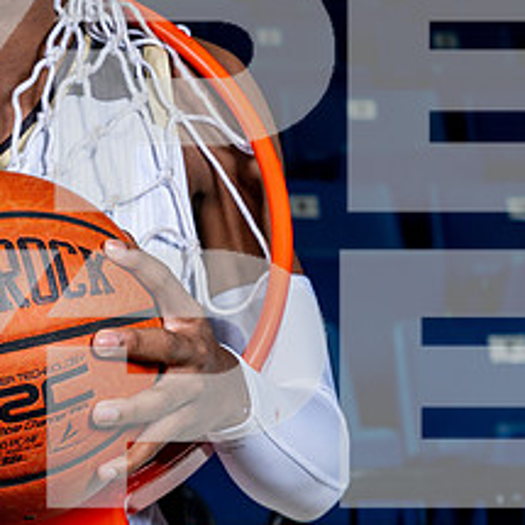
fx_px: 2522
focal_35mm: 147
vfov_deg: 11.8
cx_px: 7
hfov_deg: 11.8
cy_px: 84
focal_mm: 64
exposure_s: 1/125
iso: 100
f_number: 5.6
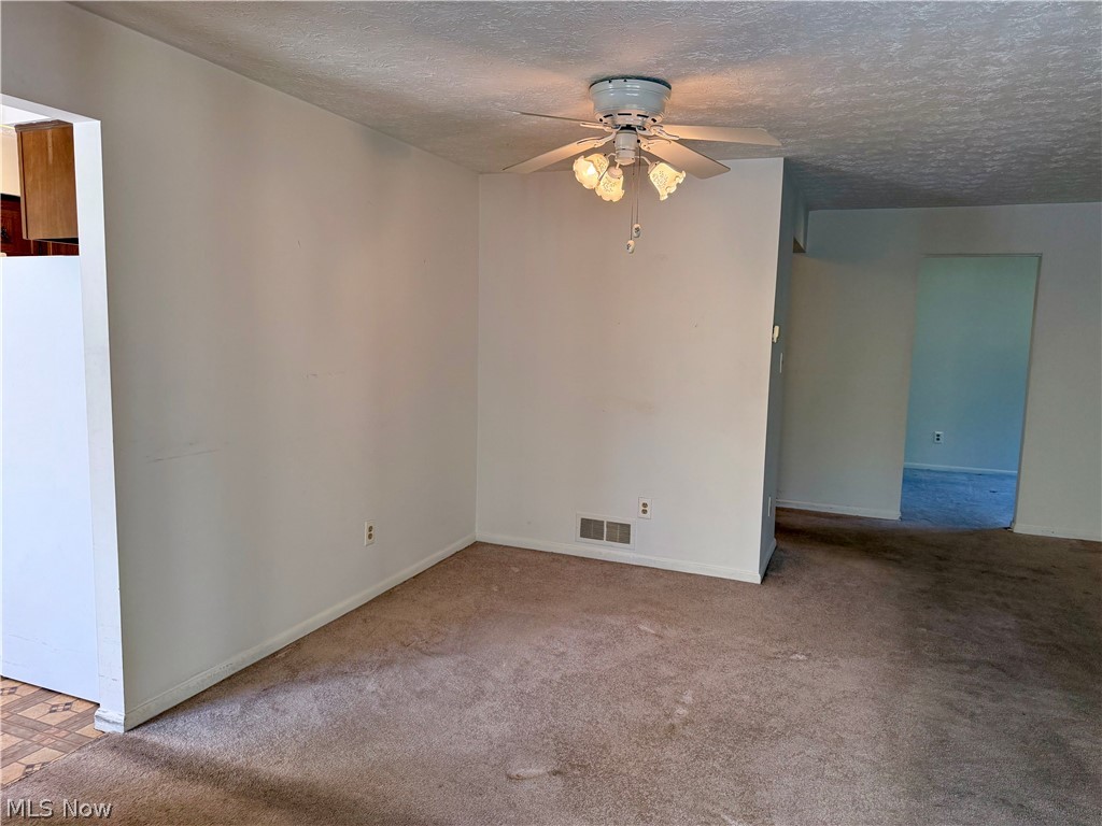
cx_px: 551
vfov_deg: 56.8
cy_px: 413
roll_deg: -1.6
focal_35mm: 24
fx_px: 764
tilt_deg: -6.9
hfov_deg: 71.6
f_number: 1.78
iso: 200
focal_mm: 6.76
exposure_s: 1/151
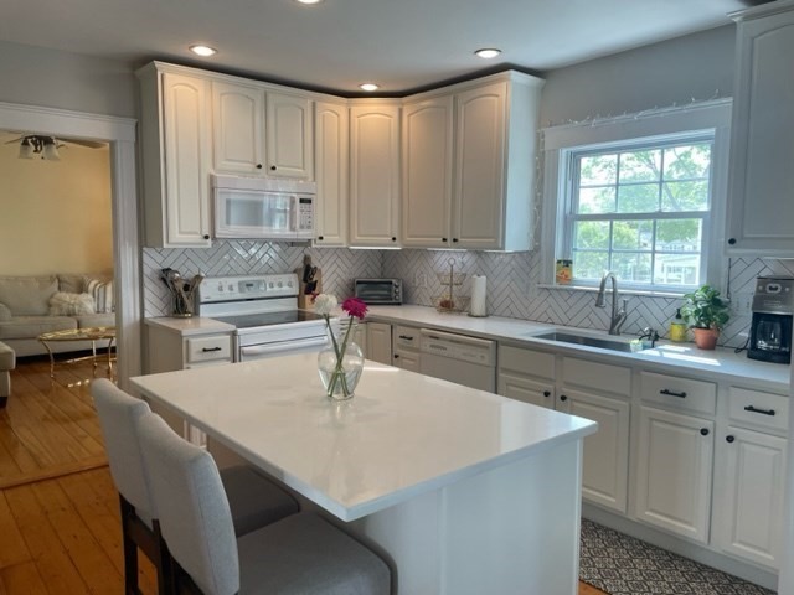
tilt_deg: -5.2
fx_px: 596
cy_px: 298
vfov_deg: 53.1
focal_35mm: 26
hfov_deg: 67.3
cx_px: 397
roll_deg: -0.1
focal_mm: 4.2
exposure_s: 1/120
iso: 64
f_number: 1.6
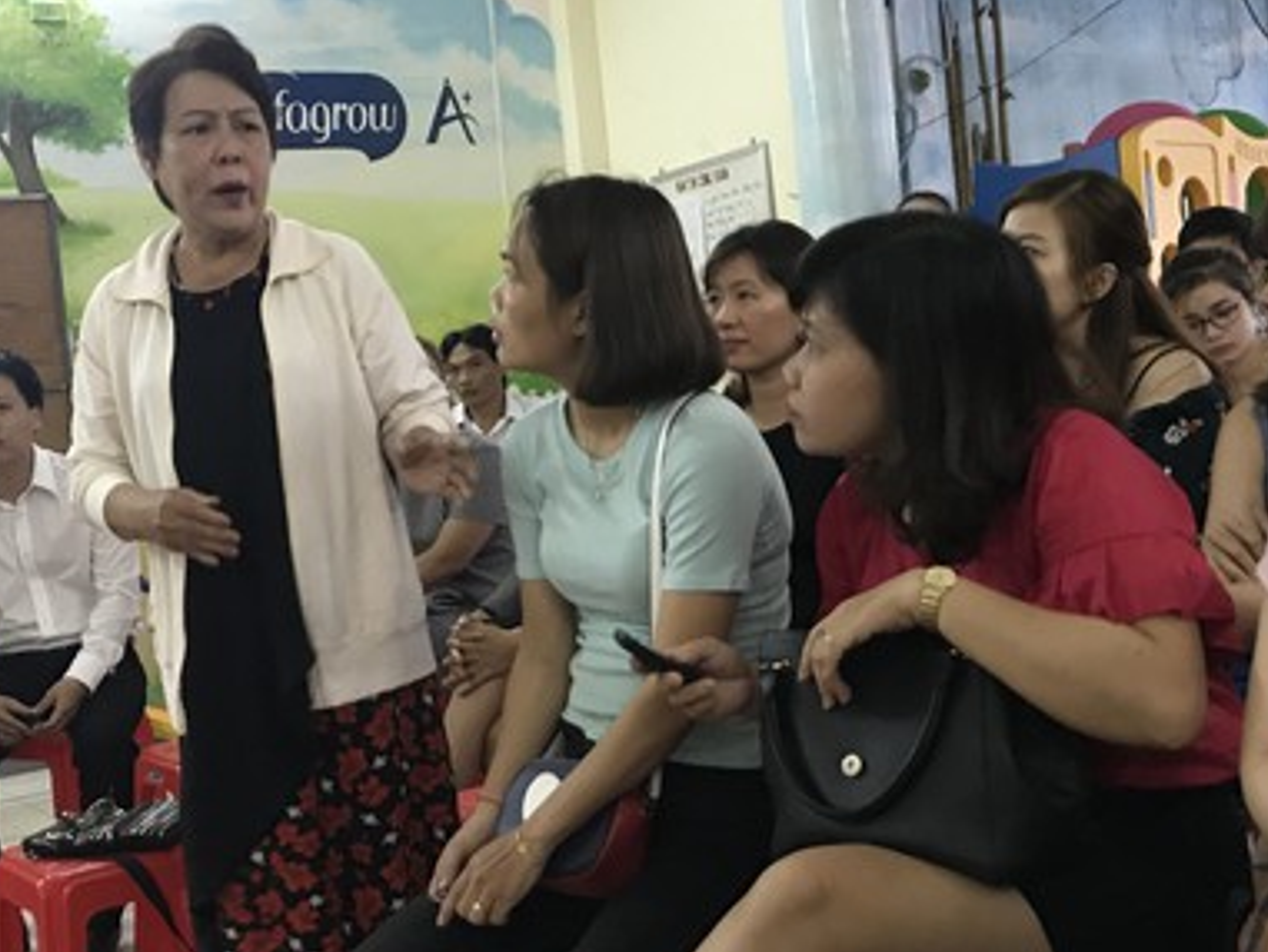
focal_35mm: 47
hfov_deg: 40.0
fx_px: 1722
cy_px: 473
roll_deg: +5.6
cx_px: 436
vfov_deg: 30.9
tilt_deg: -2.2
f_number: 1.8
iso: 100
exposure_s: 1/11
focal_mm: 3.99
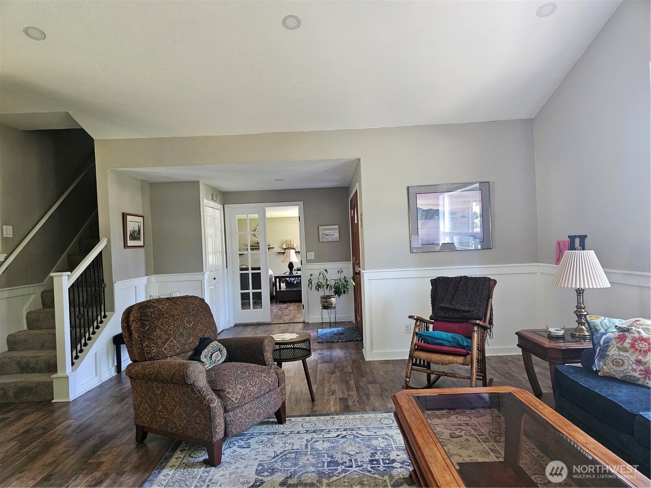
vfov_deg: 58.9
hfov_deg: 73.9
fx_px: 433
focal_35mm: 23
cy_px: 244
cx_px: 326
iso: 640
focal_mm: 5.4
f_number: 1.8
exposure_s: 1/60
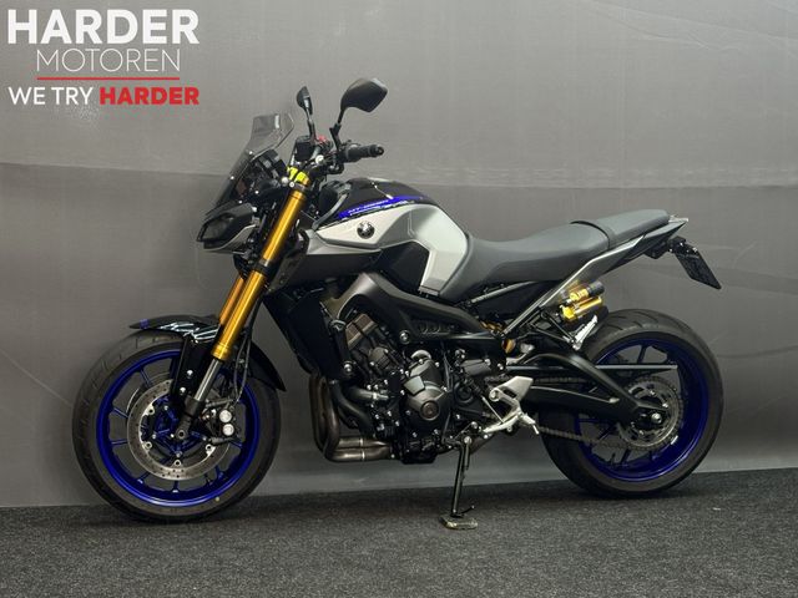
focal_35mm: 48
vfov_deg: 30.3
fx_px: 1107
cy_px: 299
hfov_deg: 39.7
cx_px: 399
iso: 125
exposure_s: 1/50
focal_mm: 6.76
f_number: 1.78
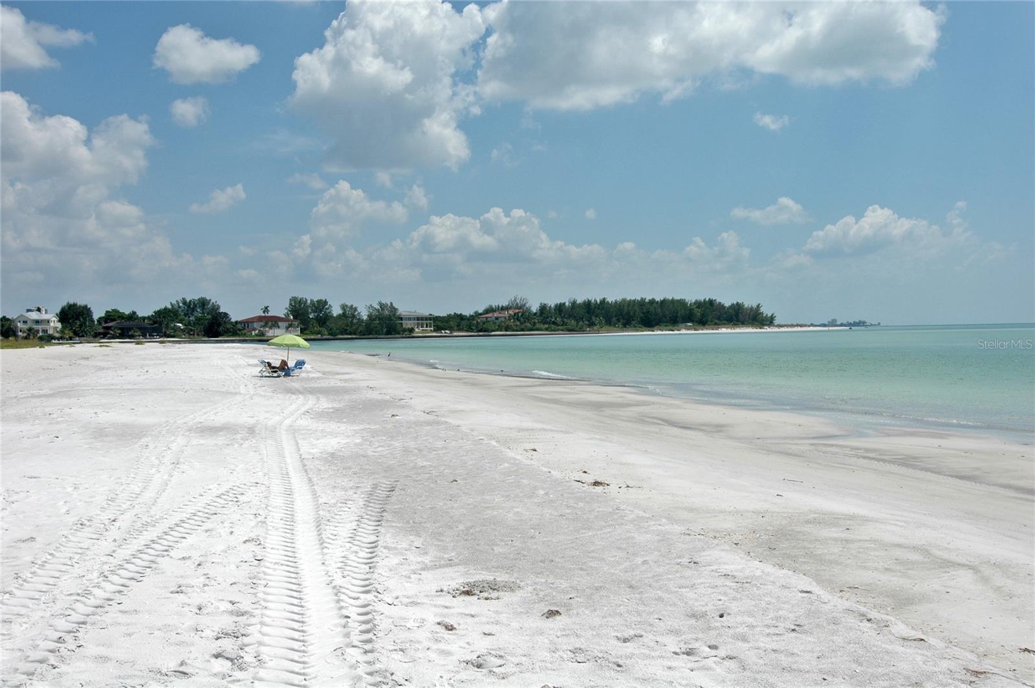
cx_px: 518
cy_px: 344
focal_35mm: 36
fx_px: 1034
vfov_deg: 36.8
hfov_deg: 53.2
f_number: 11
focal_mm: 24
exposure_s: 1/500
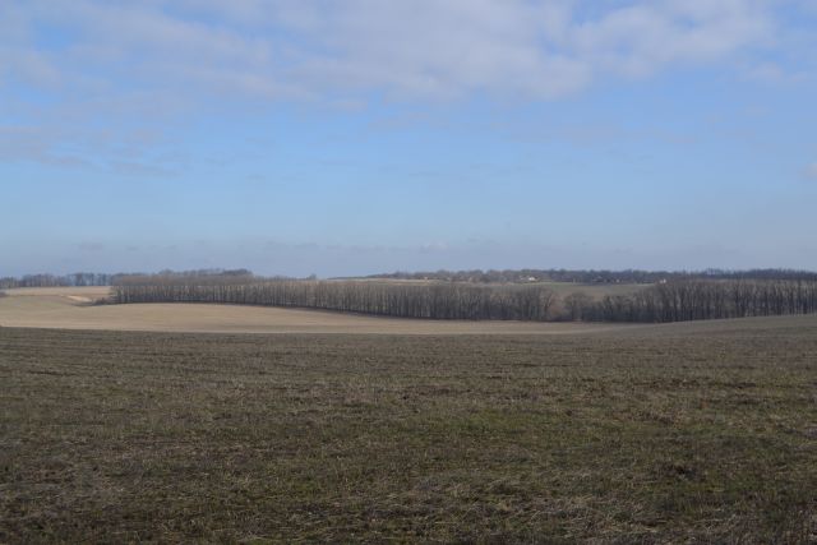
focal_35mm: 39
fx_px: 885
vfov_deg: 34.2
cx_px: 408
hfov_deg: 49.5
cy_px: 272
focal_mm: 26
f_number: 6.3
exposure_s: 1/160
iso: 100
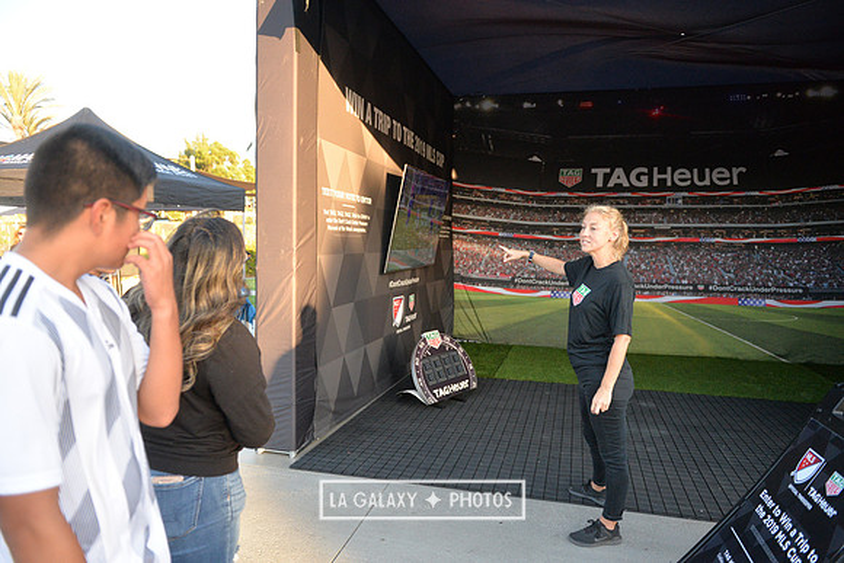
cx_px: 422
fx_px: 563
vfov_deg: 53.2
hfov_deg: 73.7
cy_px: 282
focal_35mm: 24
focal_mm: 24
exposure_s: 1/3200
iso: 3200
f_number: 2.8
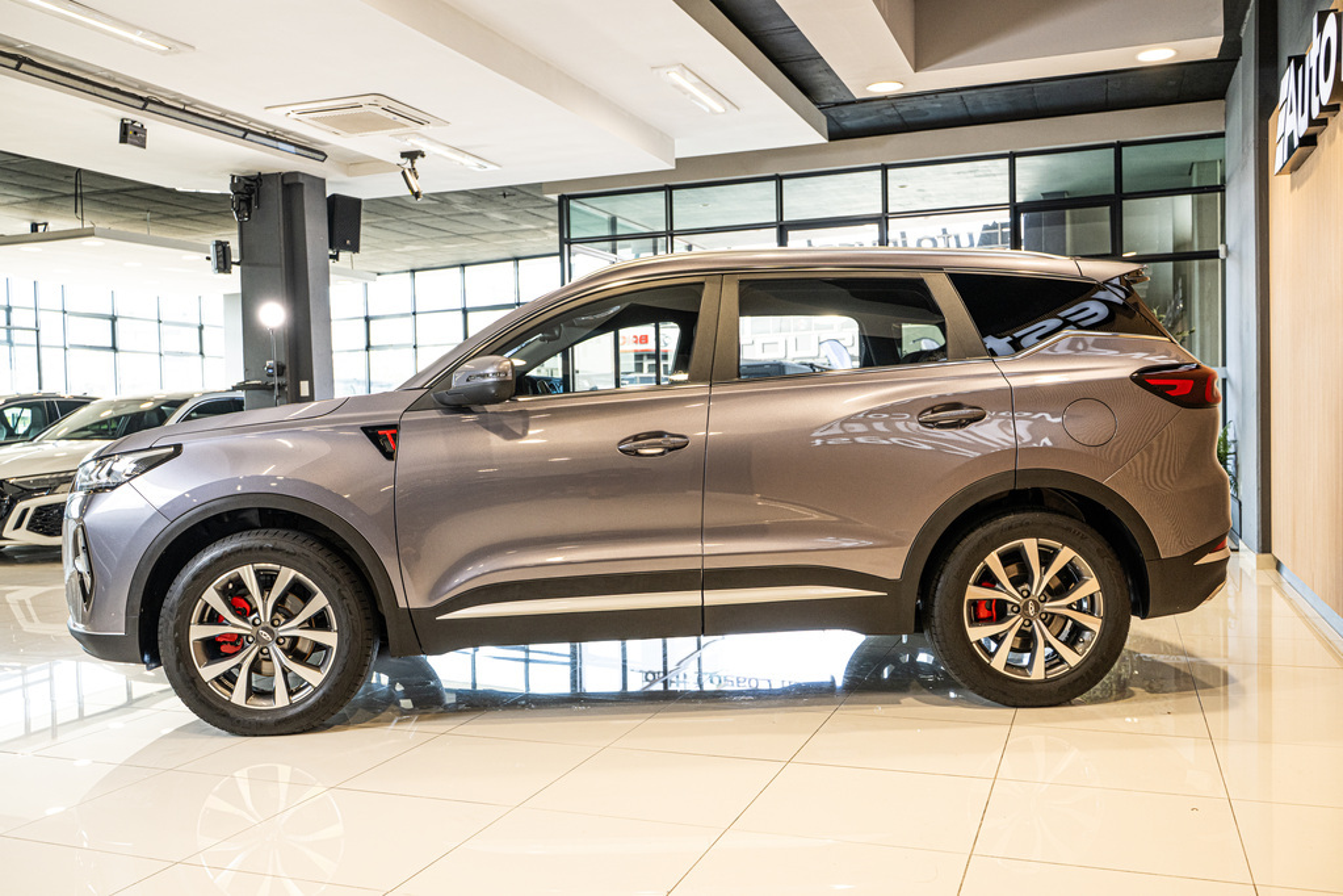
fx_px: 1175
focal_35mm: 32
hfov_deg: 59.5
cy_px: 448
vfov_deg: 41.7
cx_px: 672
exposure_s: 1/125
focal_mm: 31.5
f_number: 4
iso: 640
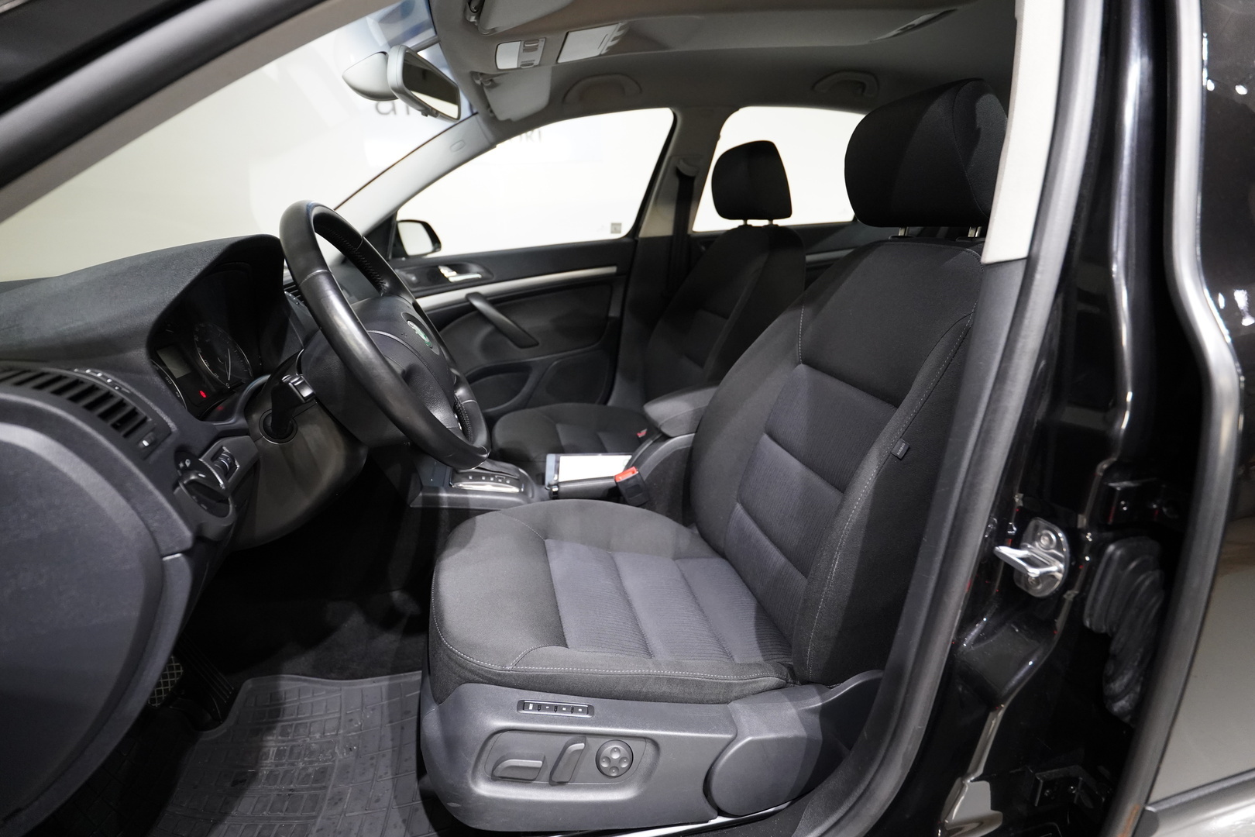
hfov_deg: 96.7
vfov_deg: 73.7
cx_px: 628
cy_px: 418
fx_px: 558
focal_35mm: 16
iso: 5000
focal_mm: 16
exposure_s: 1/160
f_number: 2.8
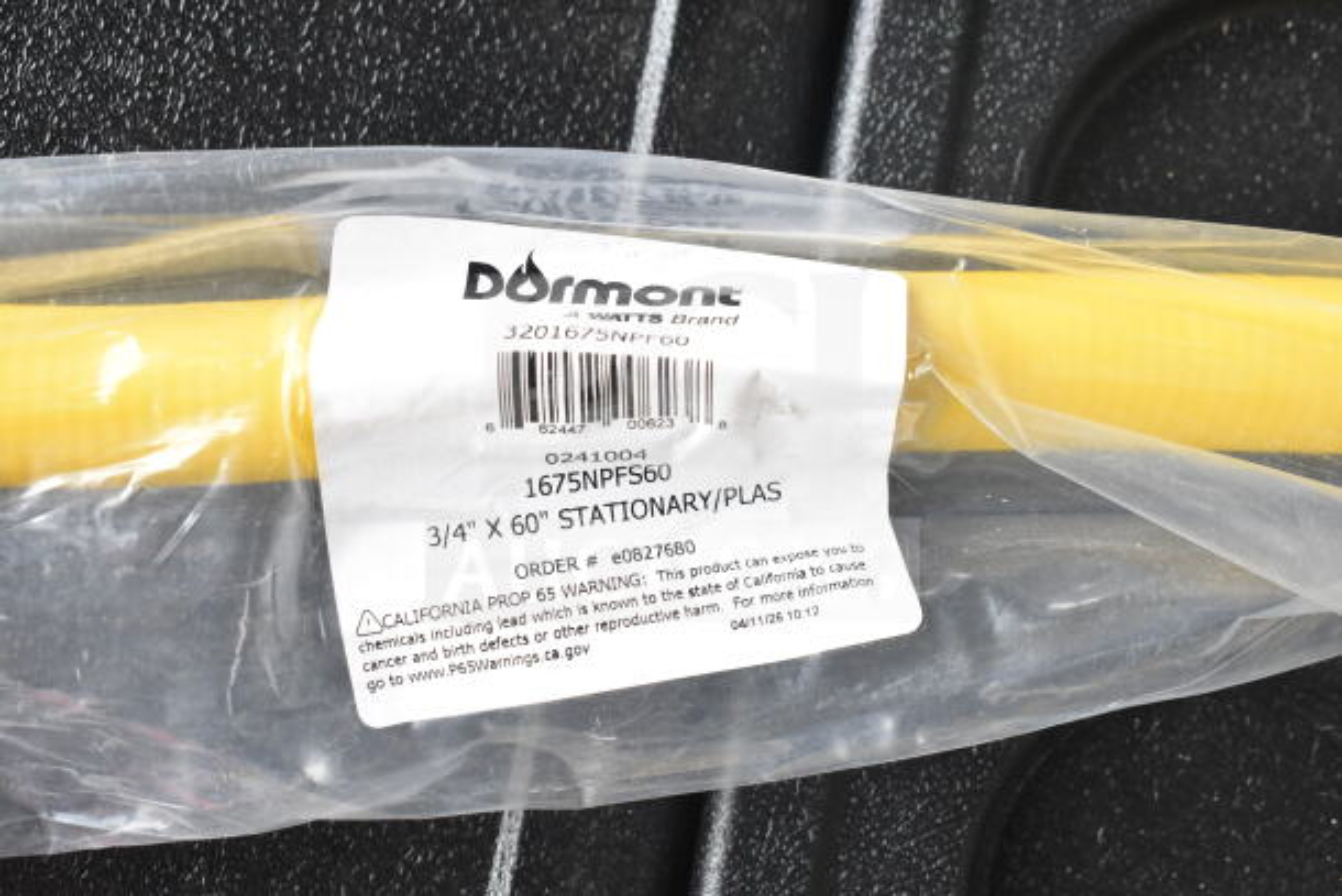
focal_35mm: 57
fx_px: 2125
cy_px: 448
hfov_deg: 35.0
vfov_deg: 23.8
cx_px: 671
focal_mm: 38
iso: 1600
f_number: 7.1
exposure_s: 1/200
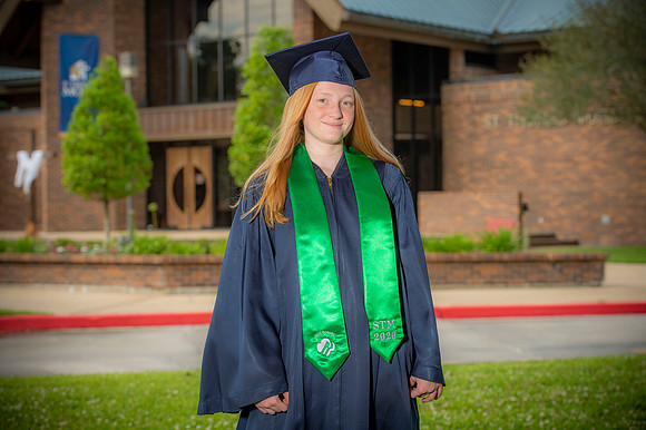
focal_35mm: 86
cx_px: 323
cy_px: 215
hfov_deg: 23.7
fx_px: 1542
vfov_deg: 15.9
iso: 80
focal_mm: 86
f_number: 5.6
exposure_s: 1/250
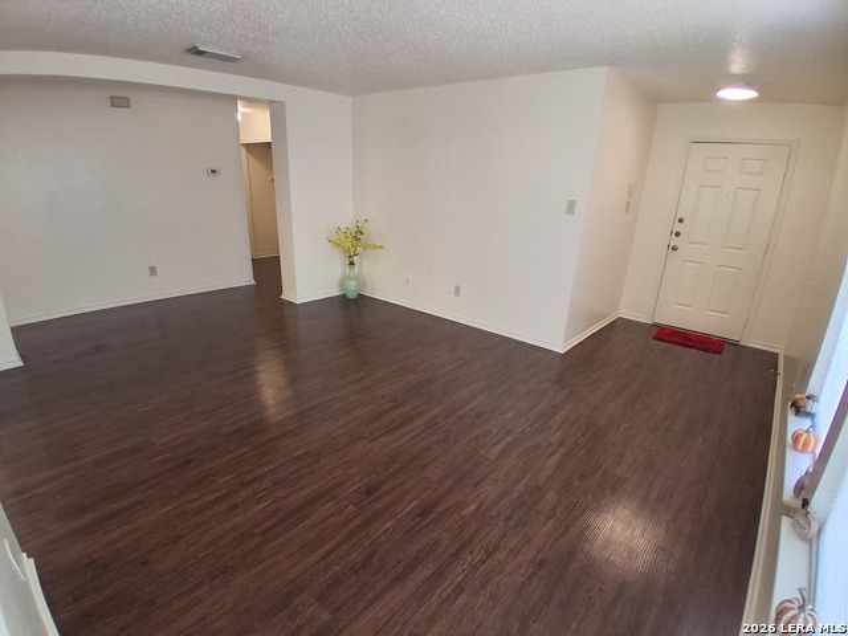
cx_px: 424
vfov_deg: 74.7
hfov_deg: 91.0
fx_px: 416
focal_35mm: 17
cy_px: 318
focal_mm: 1.4
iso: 125
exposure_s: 1/40
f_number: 2.2
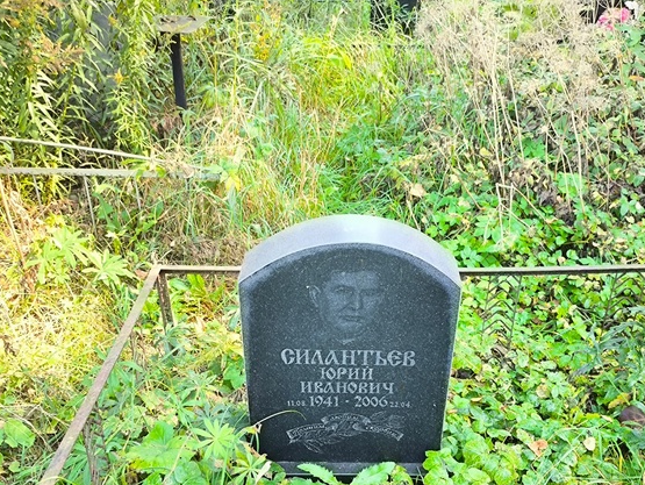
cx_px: 352
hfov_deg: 27.0
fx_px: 1342
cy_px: 348
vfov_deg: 20.3
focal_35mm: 72
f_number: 1.7
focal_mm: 4.71
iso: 125
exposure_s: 1/60
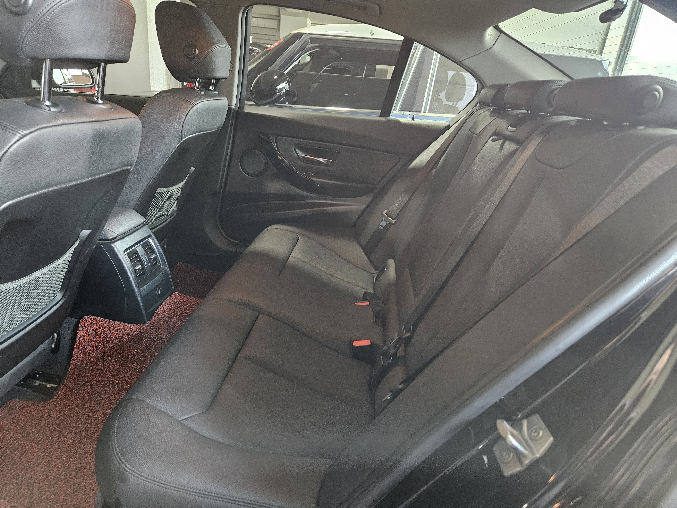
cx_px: 338
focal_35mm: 23
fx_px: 450
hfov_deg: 73.9
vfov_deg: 58.9
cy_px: 254
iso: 640
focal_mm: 5.4
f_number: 1.8
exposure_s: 1/24
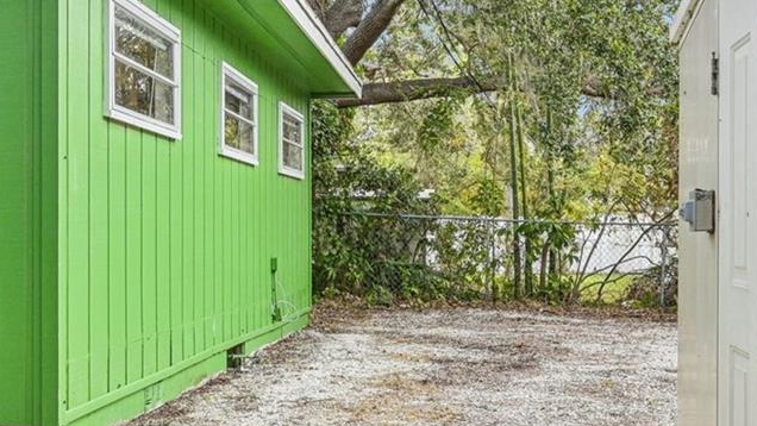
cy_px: 233
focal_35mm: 51
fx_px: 1030
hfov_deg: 39.4
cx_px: 201
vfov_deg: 23.4
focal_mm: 19.5
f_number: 8
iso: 400
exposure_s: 1/250
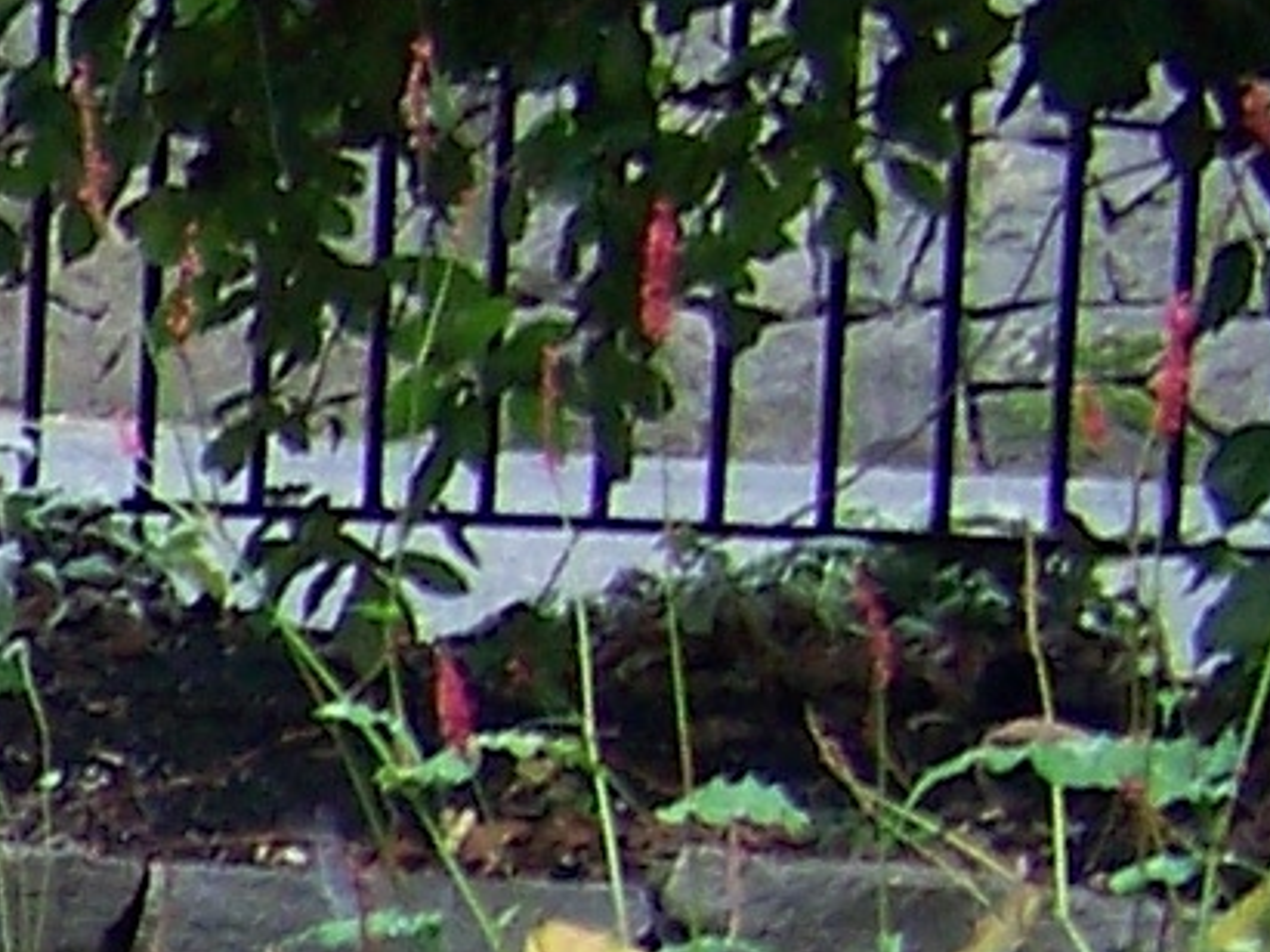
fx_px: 9866
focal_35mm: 269
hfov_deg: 6.5
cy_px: 1583
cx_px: -2883
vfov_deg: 5.5
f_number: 2.8
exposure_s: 1/30
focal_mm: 5.85
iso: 80
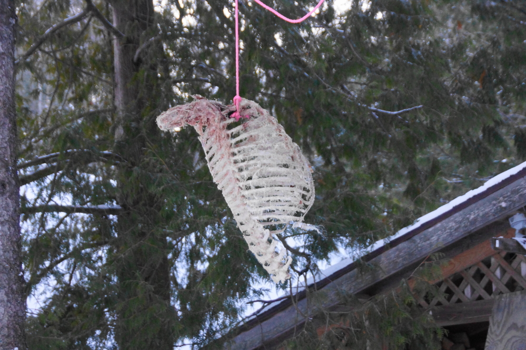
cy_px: 175
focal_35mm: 90
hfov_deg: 22.6
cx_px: 263
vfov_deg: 15.2
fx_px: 1315
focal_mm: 60
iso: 1600
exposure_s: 1/100
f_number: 5
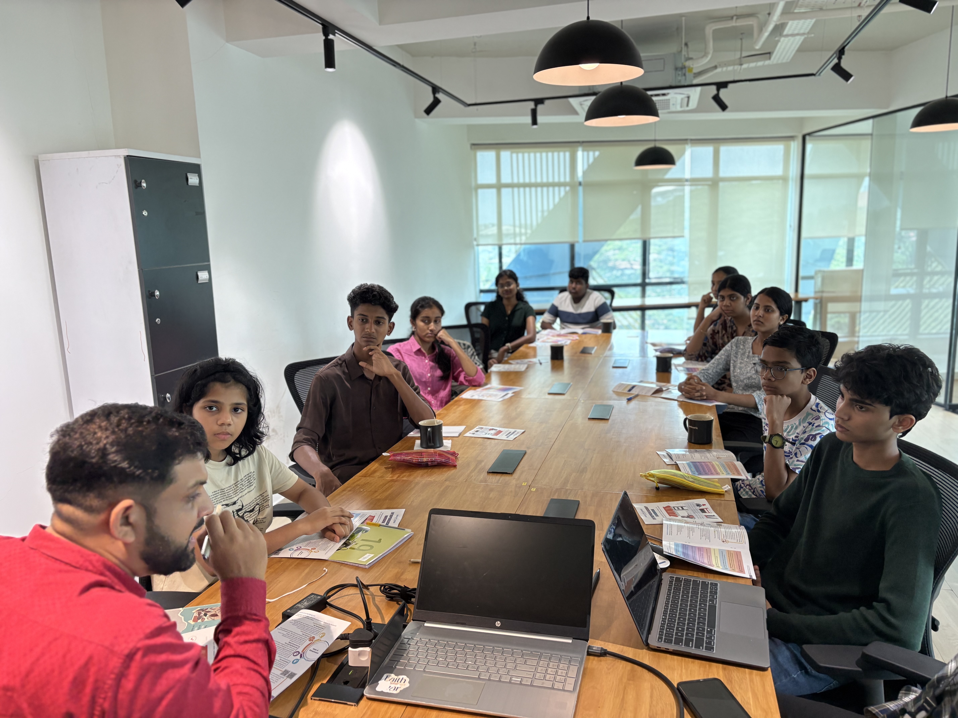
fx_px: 720
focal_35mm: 26
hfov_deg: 67.3
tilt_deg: -9.3
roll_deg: +2.1
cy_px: 359
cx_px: 479
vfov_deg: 53.1
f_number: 1.6
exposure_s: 1/100
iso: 160
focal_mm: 5.96
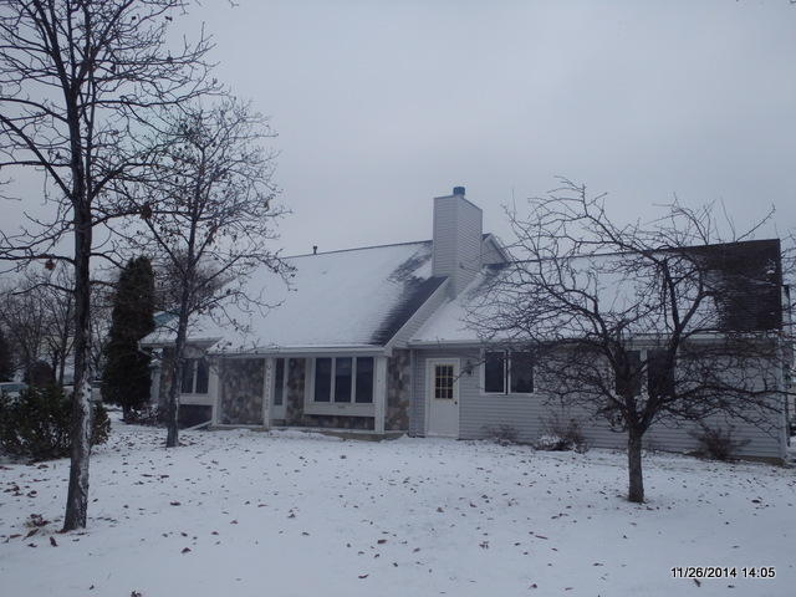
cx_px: 398
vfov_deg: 49.7
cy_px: 298
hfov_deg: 63.4
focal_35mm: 28
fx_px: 644
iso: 125
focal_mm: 5
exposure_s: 1/250
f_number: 11
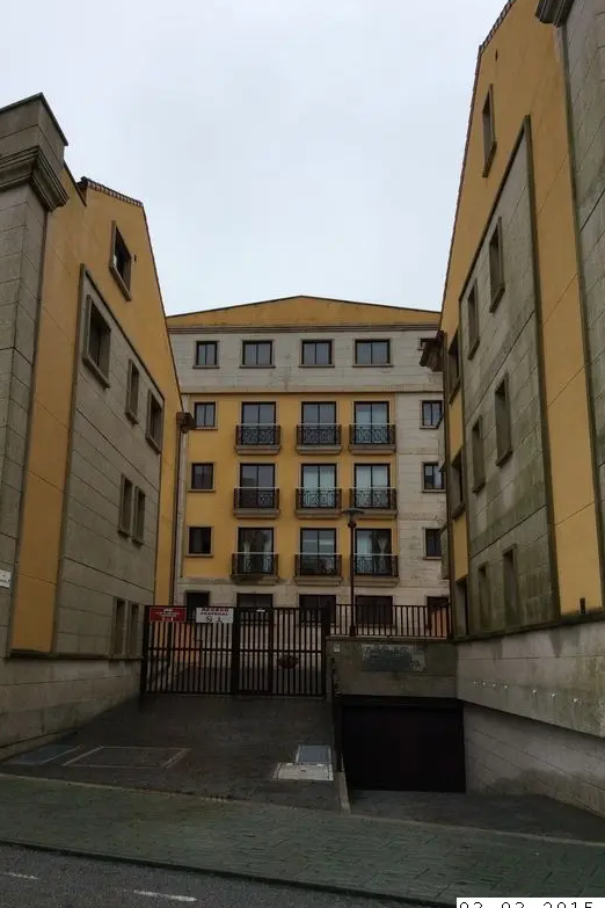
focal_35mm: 35
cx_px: 264
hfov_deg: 37.8
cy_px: 457
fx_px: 882
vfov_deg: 54.4
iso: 32
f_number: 2.4
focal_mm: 3.3
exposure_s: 1/1040
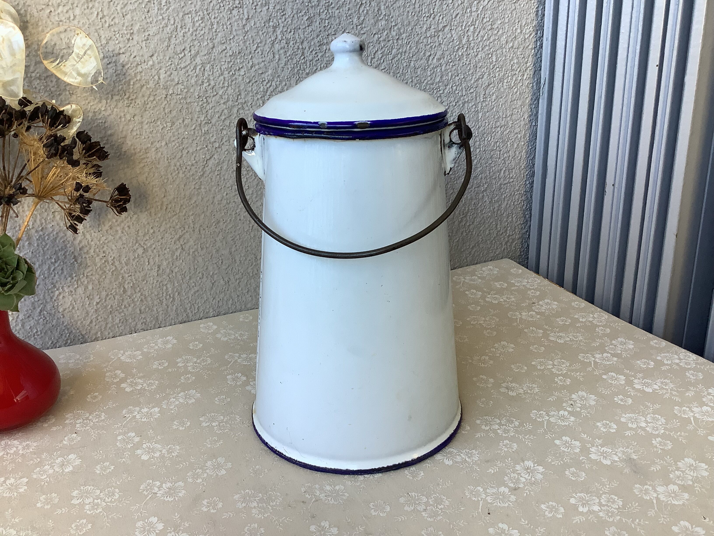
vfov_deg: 45.4
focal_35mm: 31
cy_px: 268
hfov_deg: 58.4
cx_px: 357
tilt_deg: -19.7
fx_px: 639
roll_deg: +1.3
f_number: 2.4
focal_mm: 3.3
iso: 80
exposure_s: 1/100
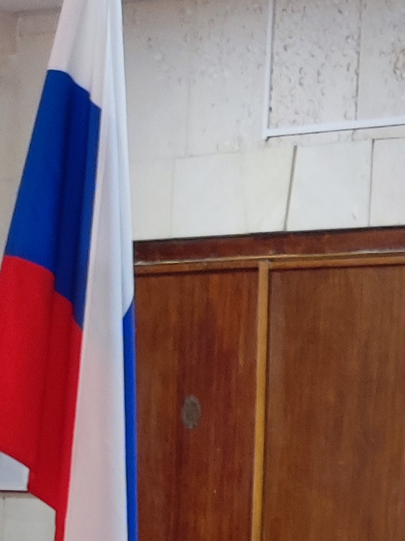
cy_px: 917
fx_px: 2157
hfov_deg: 9.9
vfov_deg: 13.2
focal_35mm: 138
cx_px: 825
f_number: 1.79
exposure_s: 1/50
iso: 456
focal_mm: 4.7
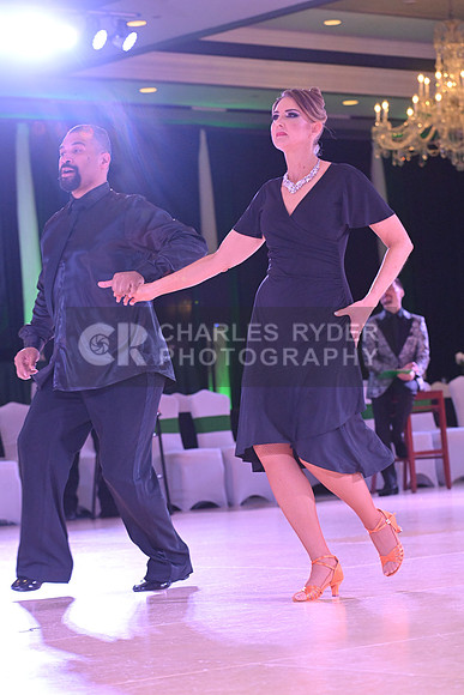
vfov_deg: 18.6
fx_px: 2125
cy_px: 348
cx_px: 232
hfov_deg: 12.5
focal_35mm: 110
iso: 5000
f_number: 5.6
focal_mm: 110
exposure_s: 1/400
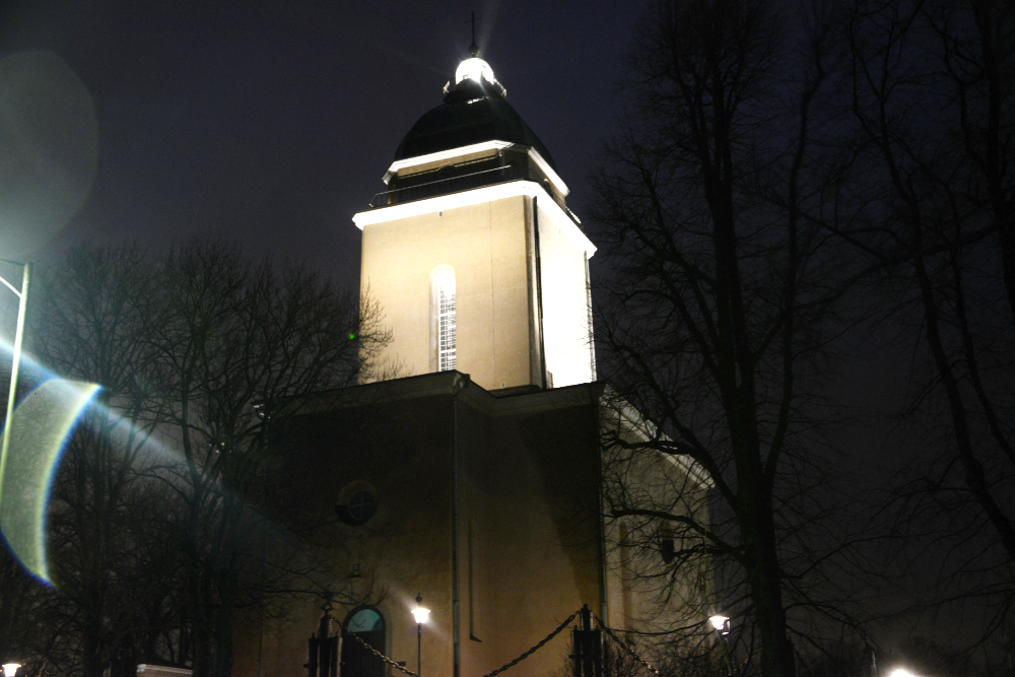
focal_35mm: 48
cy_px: 338
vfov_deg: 28.1
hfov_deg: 41.1
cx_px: 508
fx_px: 1353
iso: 1000
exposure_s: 1/4
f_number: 4.2
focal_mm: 48
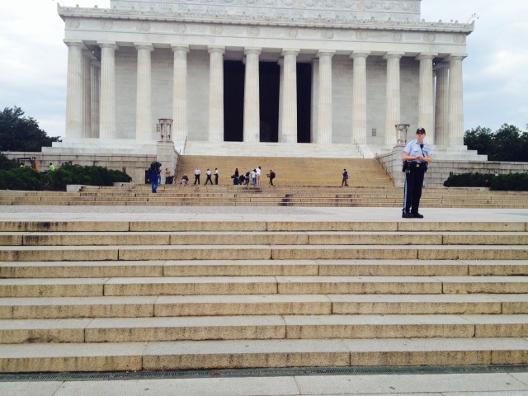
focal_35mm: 35
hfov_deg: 52.6
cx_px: 264
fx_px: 534
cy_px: 198
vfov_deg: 40.7
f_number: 2.4
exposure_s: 1/174
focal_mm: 4.28
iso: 50
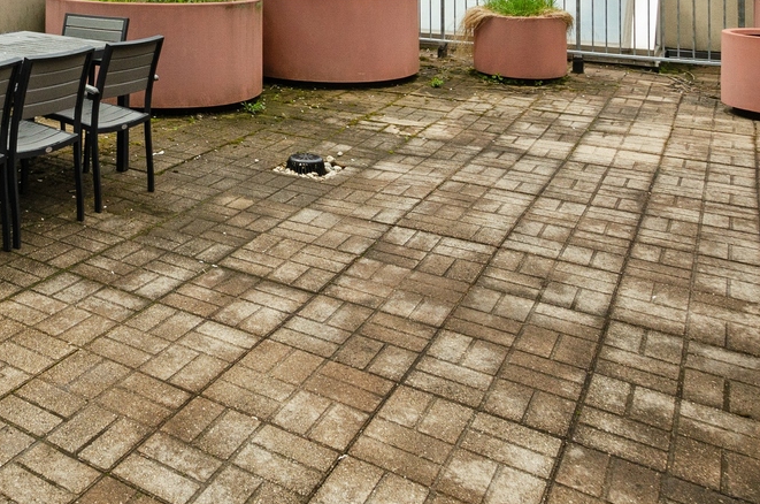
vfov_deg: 30.7
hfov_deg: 47.3
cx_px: 90
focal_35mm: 37
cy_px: -89
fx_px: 780
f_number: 8
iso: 200
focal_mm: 10
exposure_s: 1/400
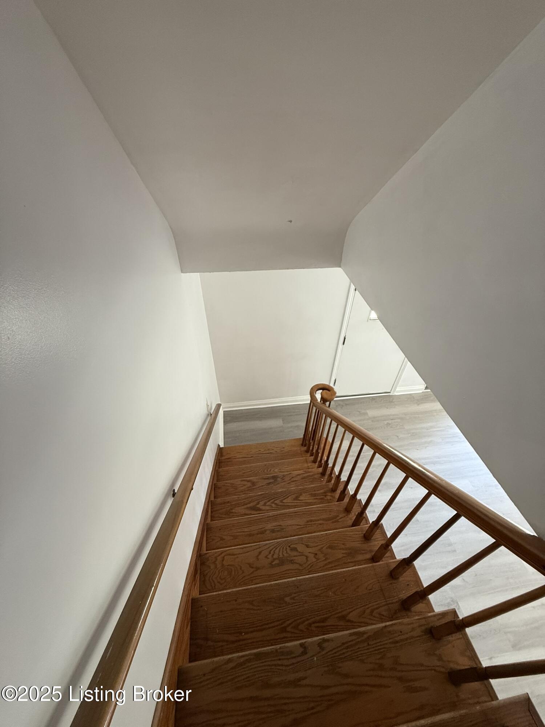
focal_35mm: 14
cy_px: 364
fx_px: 294
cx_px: 272
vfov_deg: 102.1
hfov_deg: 85.7
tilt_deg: -40.6
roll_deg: -1.1
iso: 250
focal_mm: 2.22
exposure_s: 1/60
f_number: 2.2
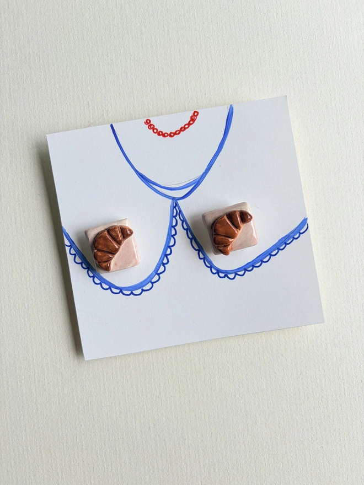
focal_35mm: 26
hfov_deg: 53.1
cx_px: 182
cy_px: 242
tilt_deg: -84.6
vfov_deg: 67.3
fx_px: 365
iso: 50
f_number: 1.6
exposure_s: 1/273
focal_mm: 5.96
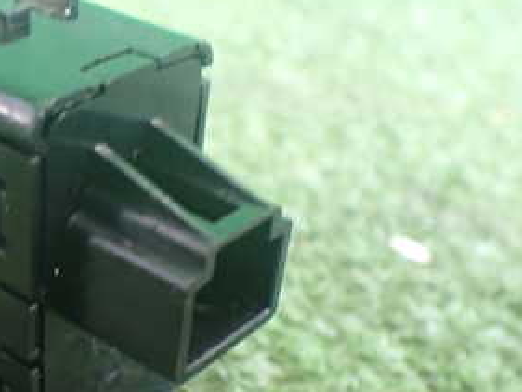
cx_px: 43
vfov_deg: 22.8
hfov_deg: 28.9
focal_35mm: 64
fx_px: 966
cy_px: 264
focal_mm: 5.4
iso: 800
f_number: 2.3
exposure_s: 1/30
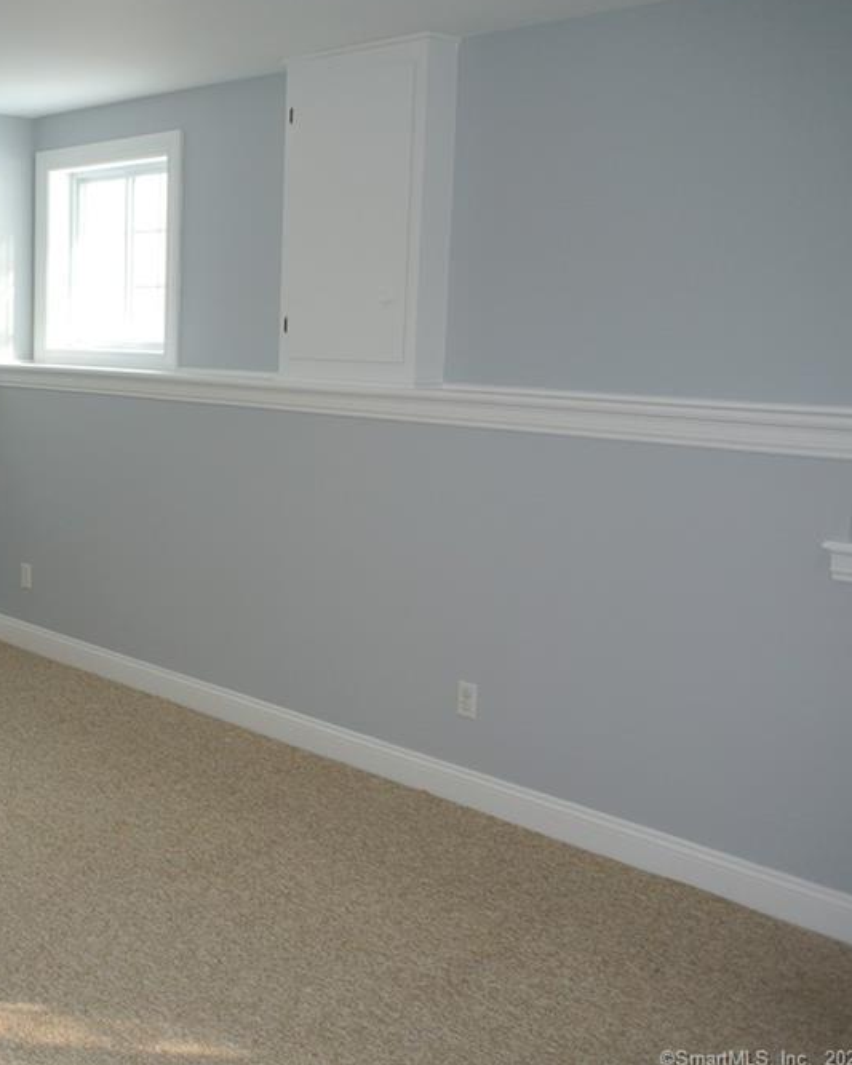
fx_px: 1229
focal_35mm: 39
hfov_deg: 35.6
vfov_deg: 46.8
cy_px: 526
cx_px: 59
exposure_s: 1/60
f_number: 2.8
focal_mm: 10
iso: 200
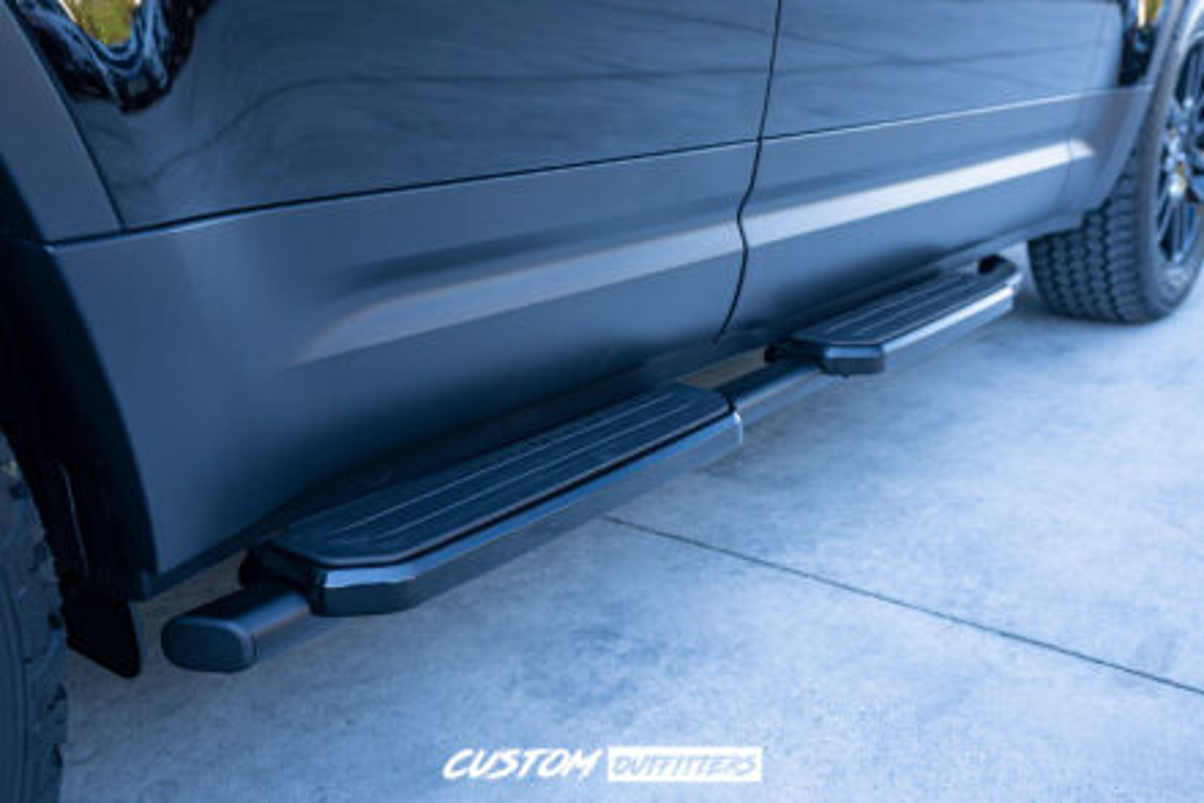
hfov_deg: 61.9
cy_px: 402
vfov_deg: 43.6
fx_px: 1003
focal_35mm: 30
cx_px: 602
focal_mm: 30
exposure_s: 1/160
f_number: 4
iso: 800
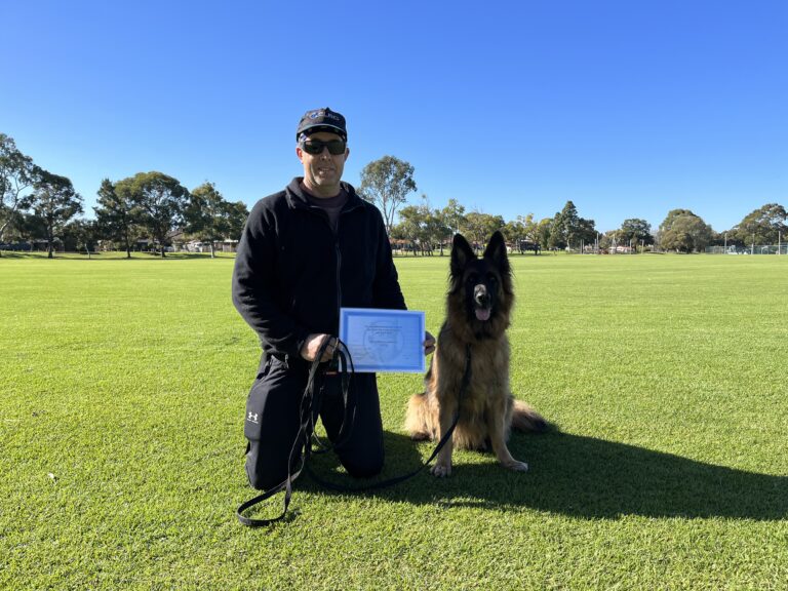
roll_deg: +0.3
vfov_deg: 53.1
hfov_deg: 67.3
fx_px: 592
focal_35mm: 26
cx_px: 394
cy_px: 296
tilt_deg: -4.2
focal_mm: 5.1
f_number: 1.6
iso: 50
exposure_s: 1/2222
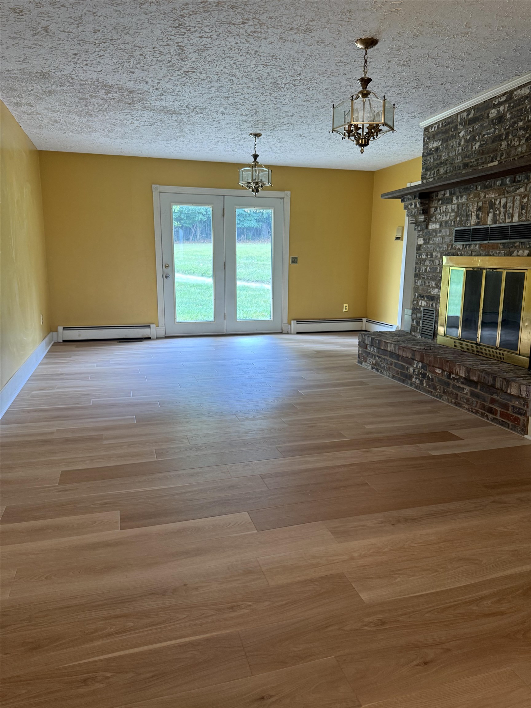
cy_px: 354
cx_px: 266
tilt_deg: -10.6
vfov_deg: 71.6
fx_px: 491
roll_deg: -0.3
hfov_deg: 56.8
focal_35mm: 24
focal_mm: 6.76
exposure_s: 1/60
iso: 160
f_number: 1.78
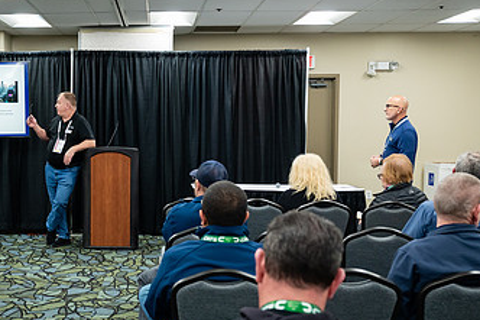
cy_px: 180
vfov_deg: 24.6
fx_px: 733
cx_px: 123
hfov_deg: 35.5
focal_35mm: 55
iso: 2000
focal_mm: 31.5
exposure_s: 1/200
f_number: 4
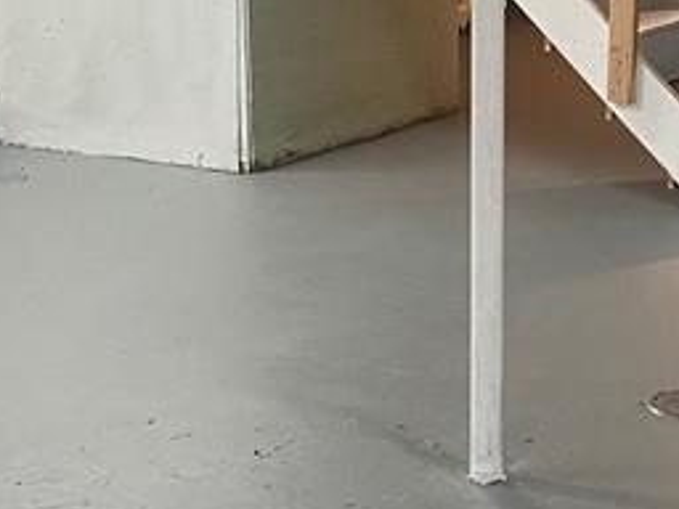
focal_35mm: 104
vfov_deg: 14.2
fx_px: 2040
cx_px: 488
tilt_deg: -13.2
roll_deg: +0.7
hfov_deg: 18.8
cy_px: 188
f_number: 1.8
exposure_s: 1/60
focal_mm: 4.25
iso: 320
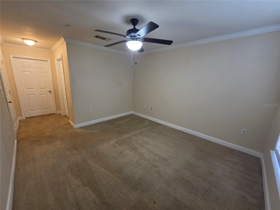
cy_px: 105
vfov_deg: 89.9
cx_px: 140
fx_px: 105
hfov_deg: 106.2
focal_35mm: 13
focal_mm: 2.2
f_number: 1.9
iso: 200
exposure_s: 1/60
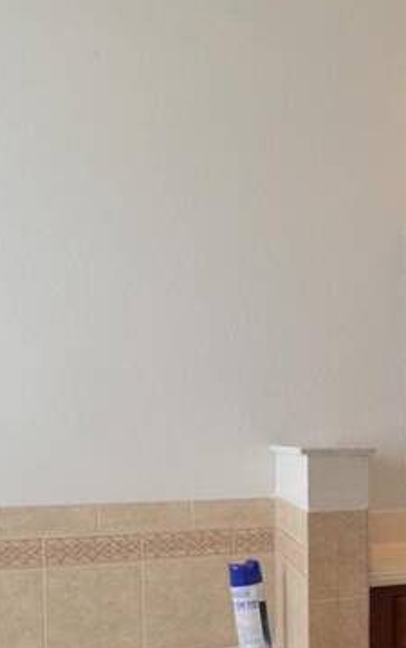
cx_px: 844
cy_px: 438
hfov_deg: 17.2
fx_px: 901
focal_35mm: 51
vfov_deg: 39.0
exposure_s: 1/80
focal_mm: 10
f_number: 4.5
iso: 400
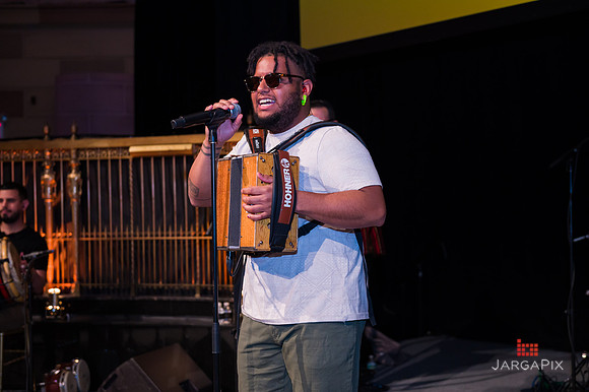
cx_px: 294
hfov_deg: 38.2
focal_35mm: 52
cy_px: 196
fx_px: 850
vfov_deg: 26.0
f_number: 4
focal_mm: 52
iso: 1600
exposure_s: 1/200
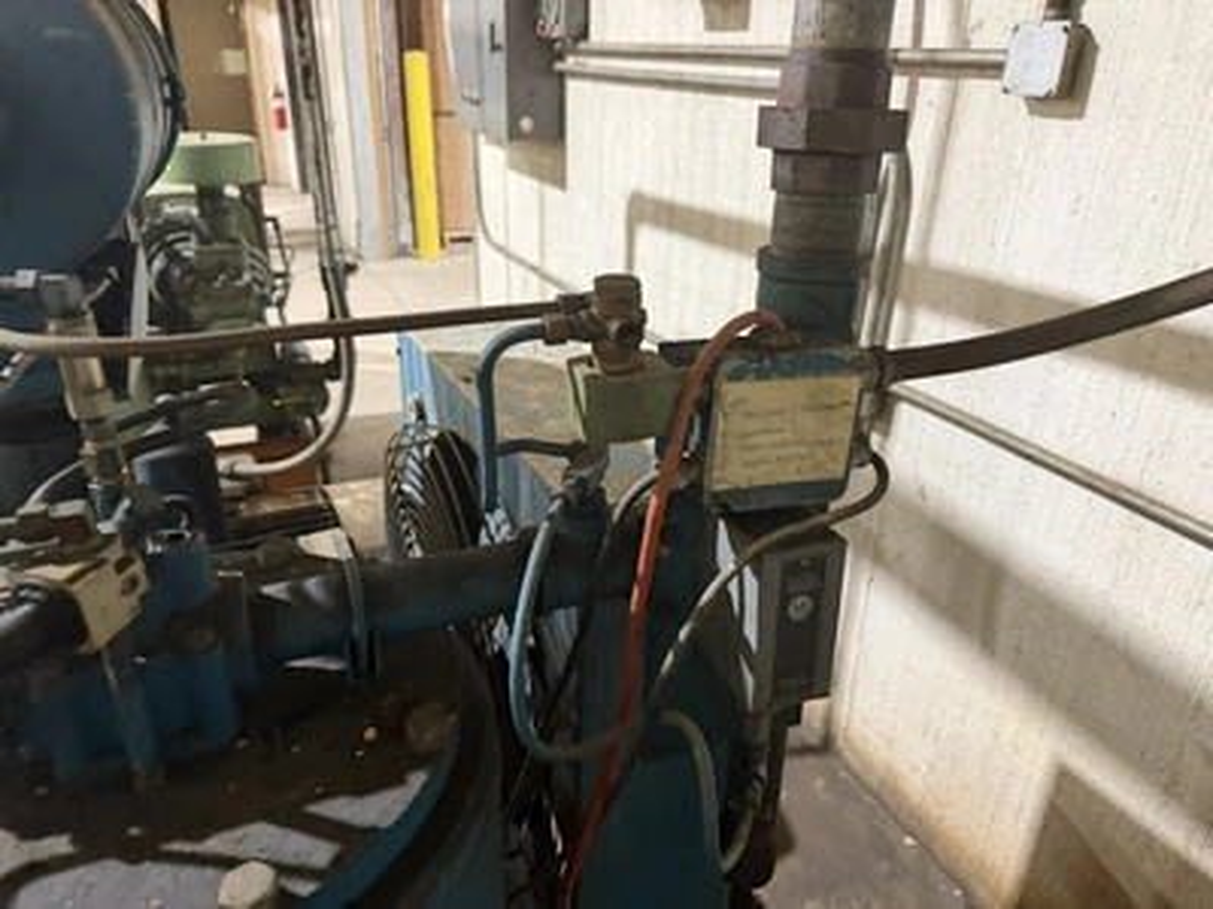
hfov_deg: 71.6
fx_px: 841
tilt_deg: -31.4
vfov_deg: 56.8
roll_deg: -1.4
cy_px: 454
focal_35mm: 24
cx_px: 606
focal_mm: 6.76
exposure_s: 1/40
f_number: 1.78
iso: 640
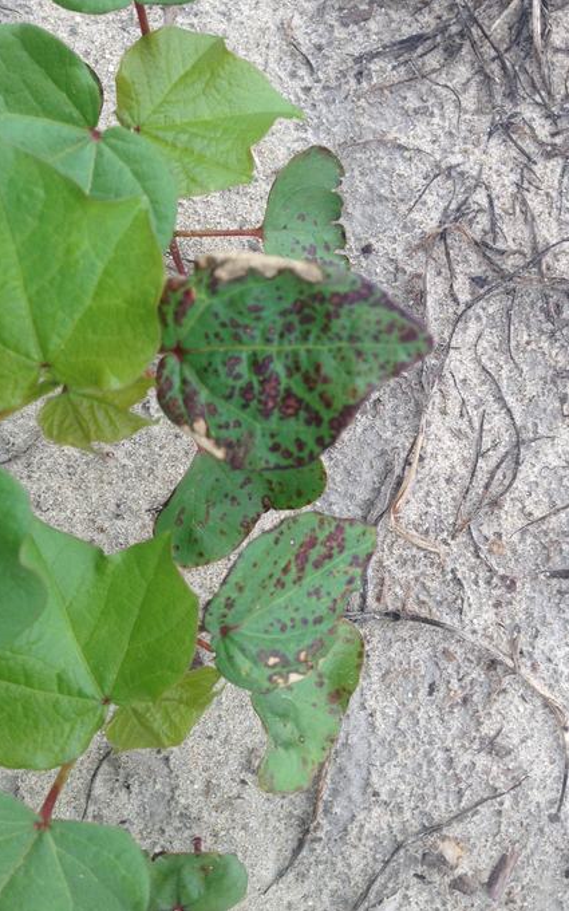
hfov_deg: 35.3
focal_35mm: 36
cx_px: 299
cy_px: 445
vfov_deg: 54.0
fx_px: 893
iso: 50
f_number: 2.4
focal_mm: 4.13
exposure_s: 1/166
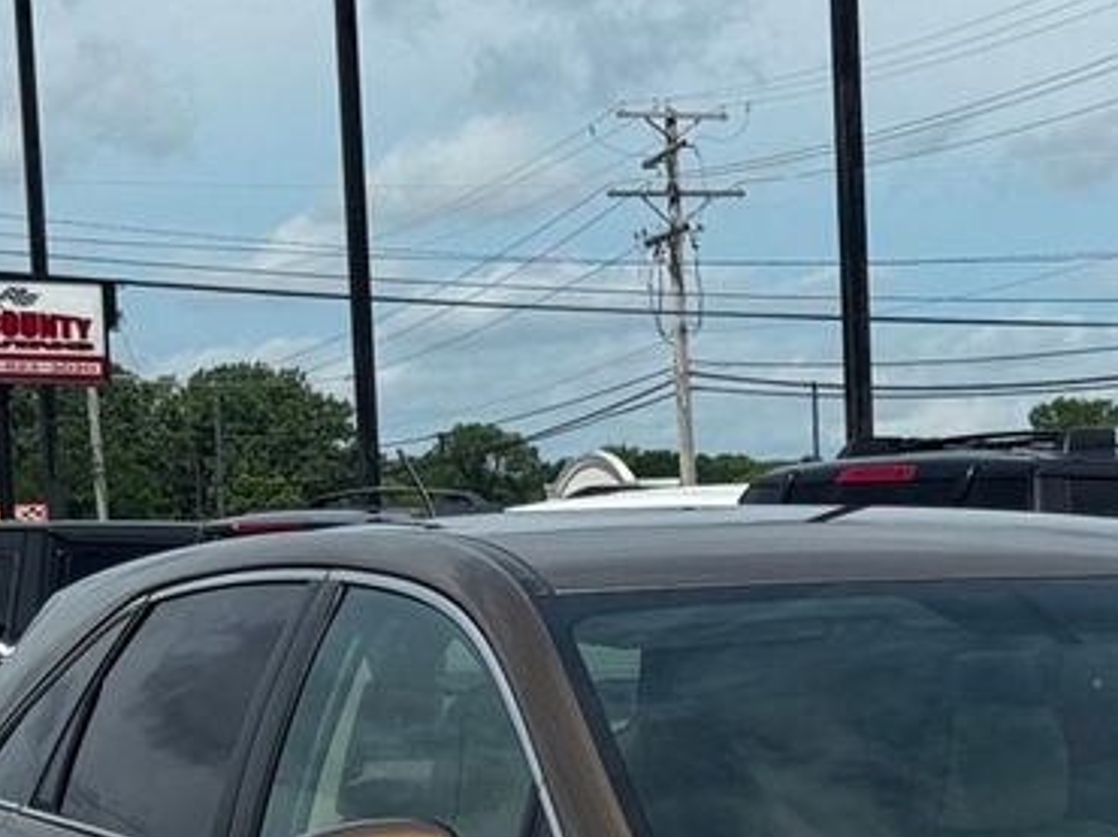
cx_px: 1088
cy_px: 1151
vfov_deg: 10.8
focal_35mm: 133
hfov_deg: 14.6
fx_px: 4293
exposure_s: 1/4975
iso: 64
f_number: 1.78
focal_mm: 6.76
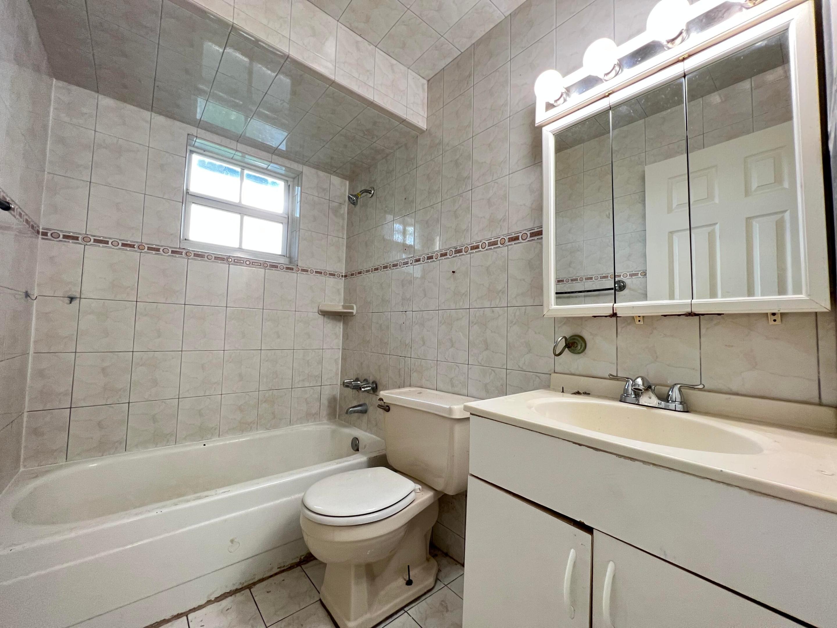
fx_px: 314
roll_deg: -1.9
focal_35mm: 13
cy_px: 314
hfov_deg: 106.2
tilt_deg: +1.9
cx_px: 418
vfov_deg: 89.9
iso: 200
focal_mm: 1.57
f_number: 1.8
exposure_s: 1/60
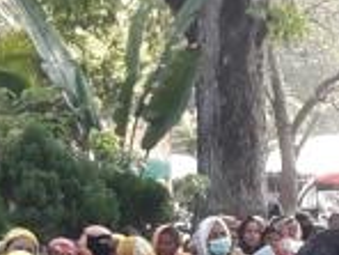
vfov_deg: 7.4
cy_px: 492
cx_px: 355
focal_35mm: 194
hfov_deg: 10.1
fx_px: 1900
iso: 40
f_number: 1.9
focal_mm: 3.7
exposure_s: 1/184
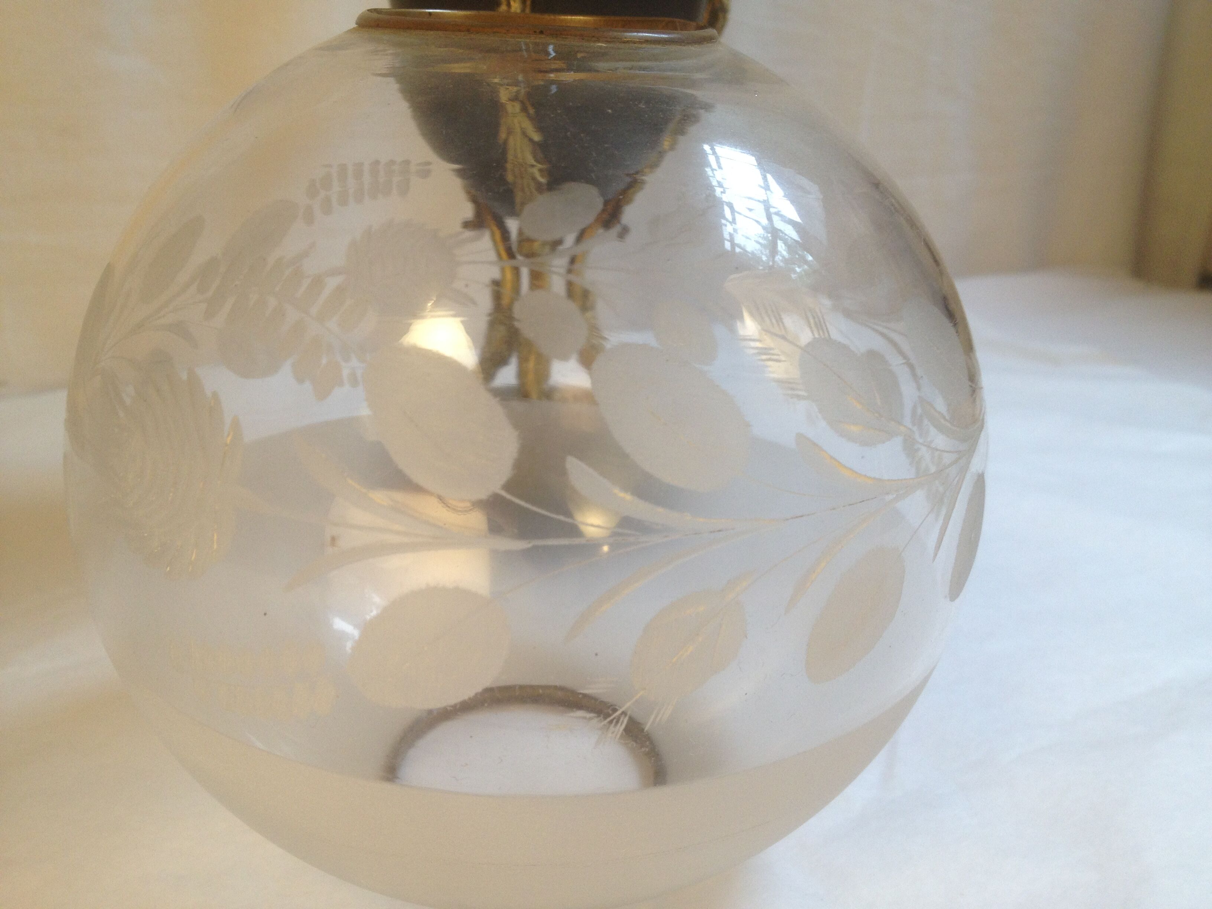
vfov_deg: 40.7
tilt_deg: -21.1
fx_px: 1225
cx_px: 606
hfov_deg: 52.6
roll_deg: -0.1
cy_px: 454
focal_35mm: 35
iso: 64
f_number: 2.4
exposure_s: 1/60
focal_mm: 4.28
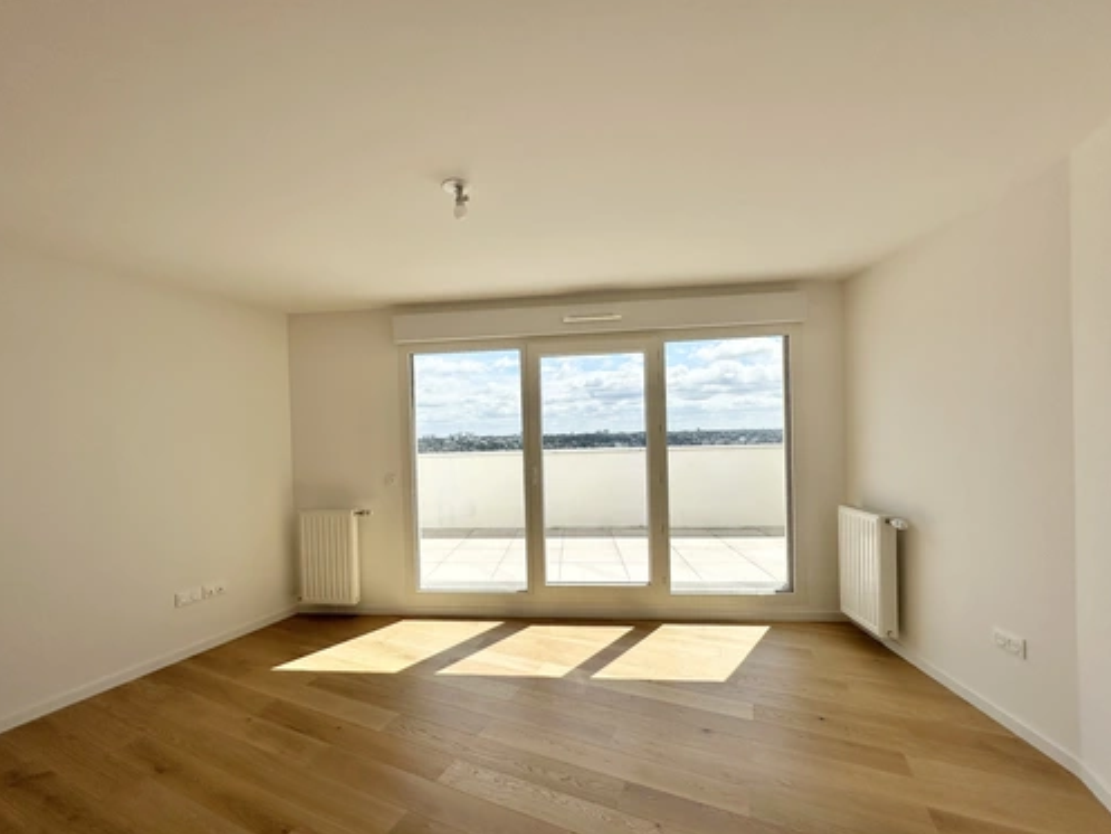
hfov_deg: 98.0
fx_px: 482
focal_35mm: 15
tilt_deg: -0.6
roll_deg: +0.9
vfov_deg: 81.7
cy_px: 443
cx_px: 520
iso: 50
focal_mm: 2.22
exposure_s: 1/3040
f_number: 2.2
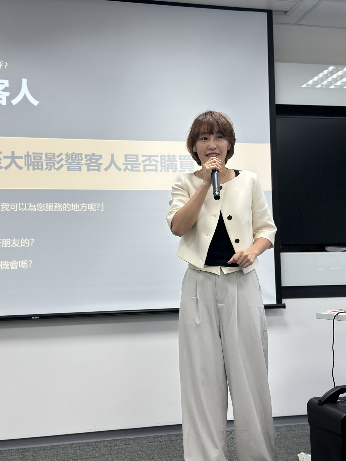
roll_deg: +0.5
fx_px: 640
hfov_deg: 30.3
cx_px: 173
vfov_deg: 39.7
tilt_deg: +4.5
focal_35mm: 48
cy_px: 230
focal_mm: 6.86
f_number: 1.78
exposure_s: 1/120
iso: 80
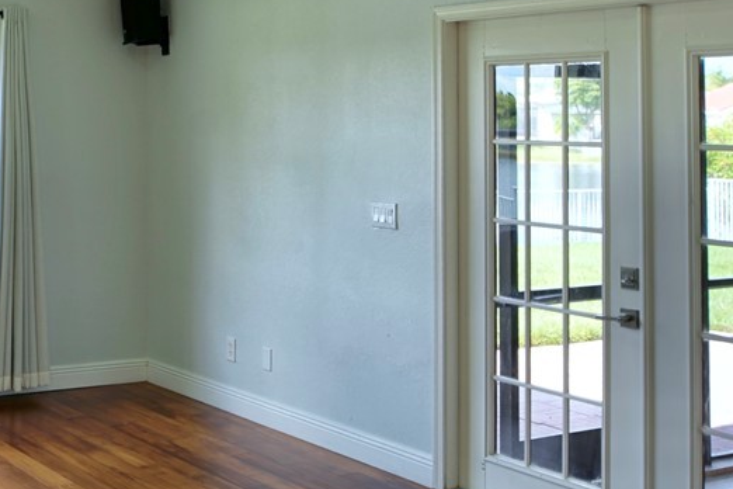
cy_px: 394
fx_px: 1059
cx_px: -8
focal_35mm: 52
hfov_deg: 34.6
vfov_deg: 25.5
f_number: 8
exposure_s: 1/25
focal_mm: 16
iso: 100
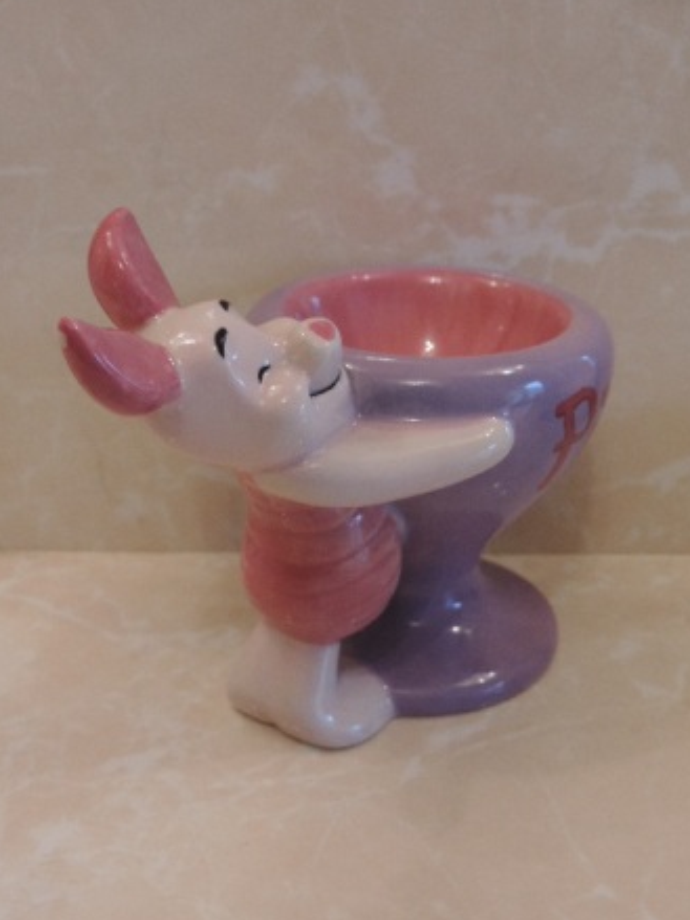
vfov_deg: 39.7
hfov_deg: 30.3
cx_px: 346
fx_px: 1276
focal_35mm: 48
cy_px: 463
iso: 400
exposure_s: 1/40
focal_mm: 8.3
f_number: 3.5
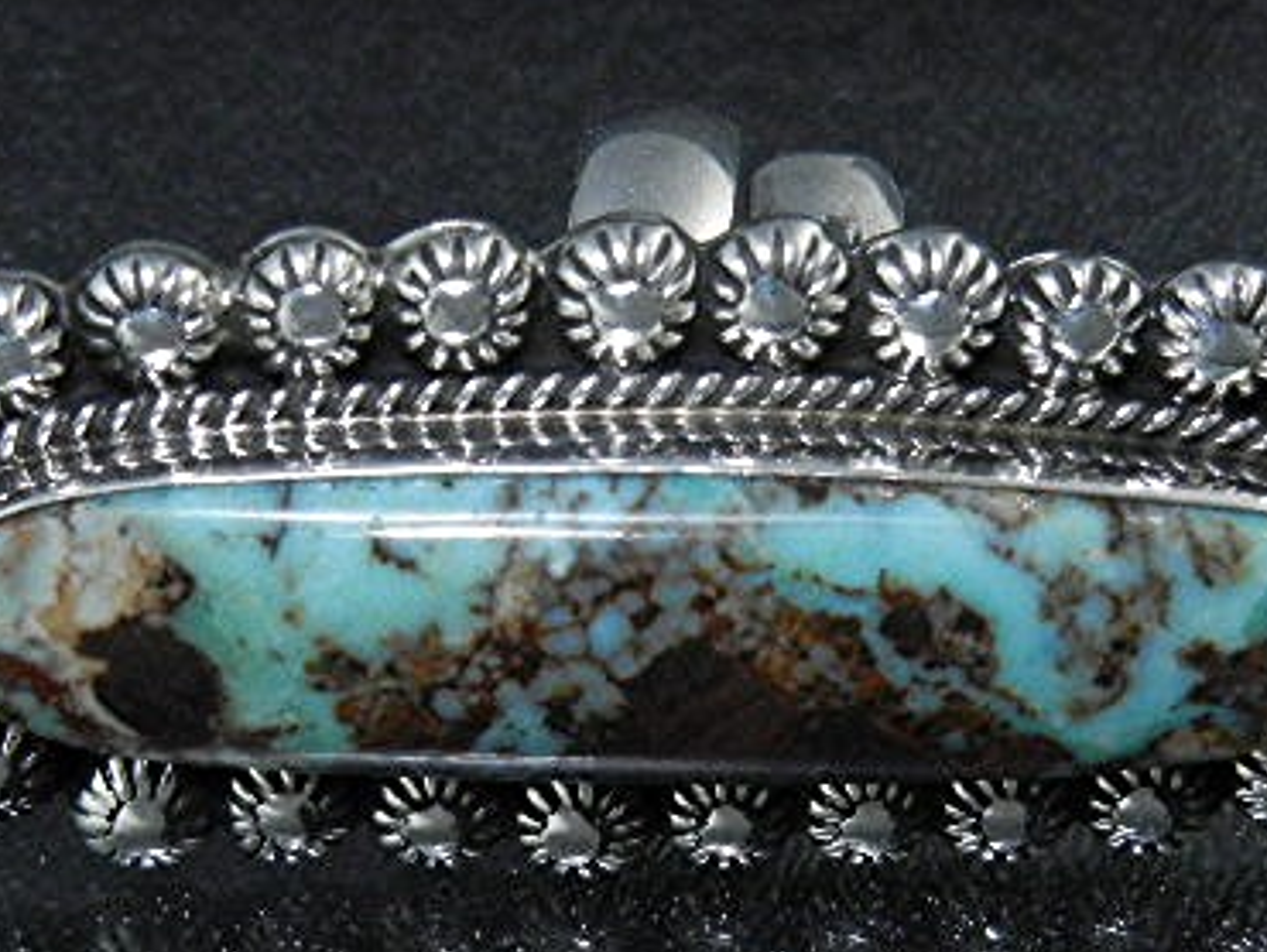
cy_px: 596
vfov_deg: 14.5
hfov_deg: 19.2
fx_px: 3736
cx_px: 579
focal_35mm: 102
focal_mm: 10.6
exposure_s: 1/30
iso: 800
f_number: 8
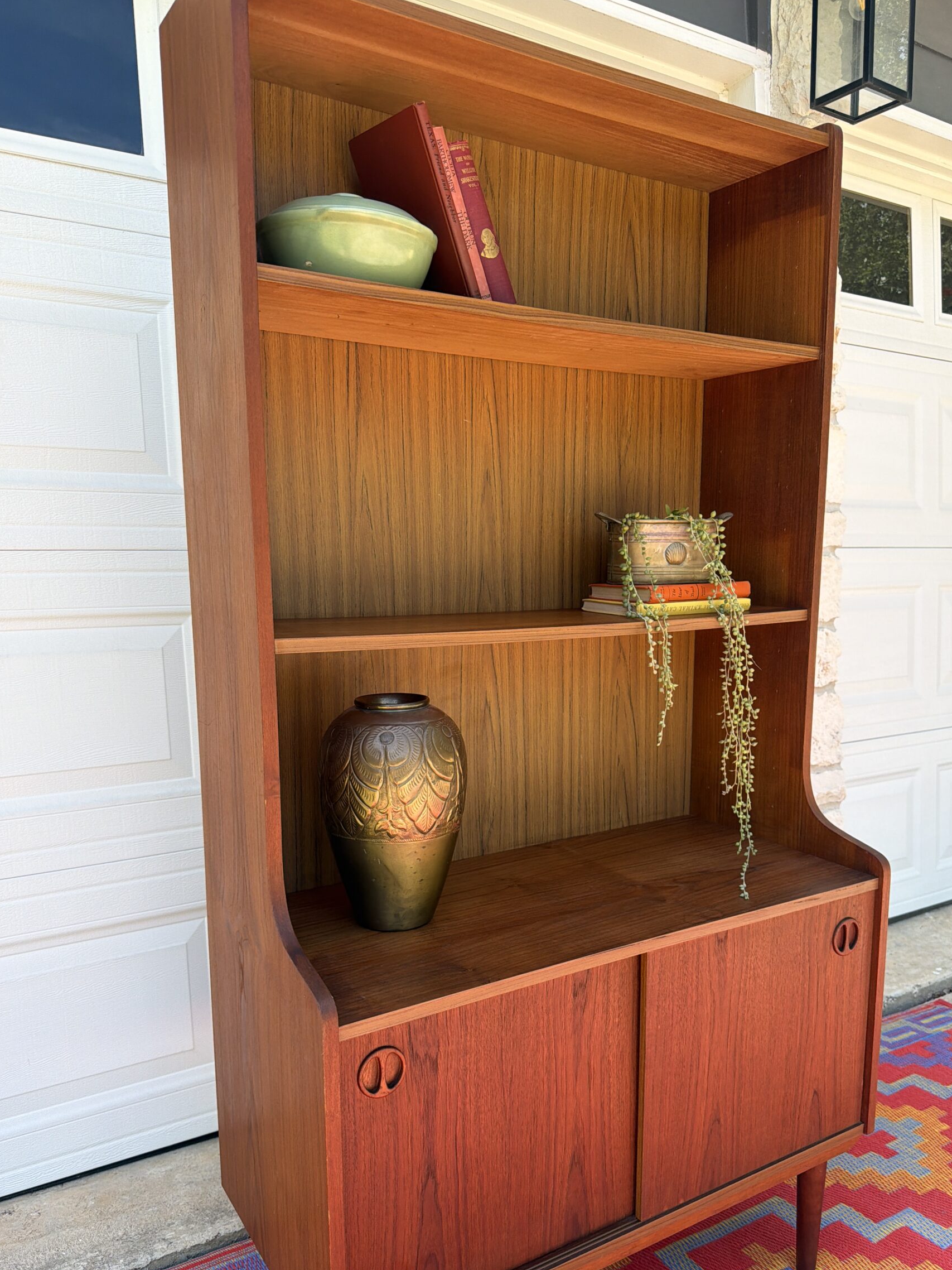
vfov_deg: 65.1
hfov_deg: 51.3
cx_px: 523
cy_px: 713
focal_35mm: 27
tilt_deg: -6.7
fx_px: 990
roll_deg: +2.2
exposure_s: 1/627
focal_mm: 6.76
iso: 80
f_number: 1.78
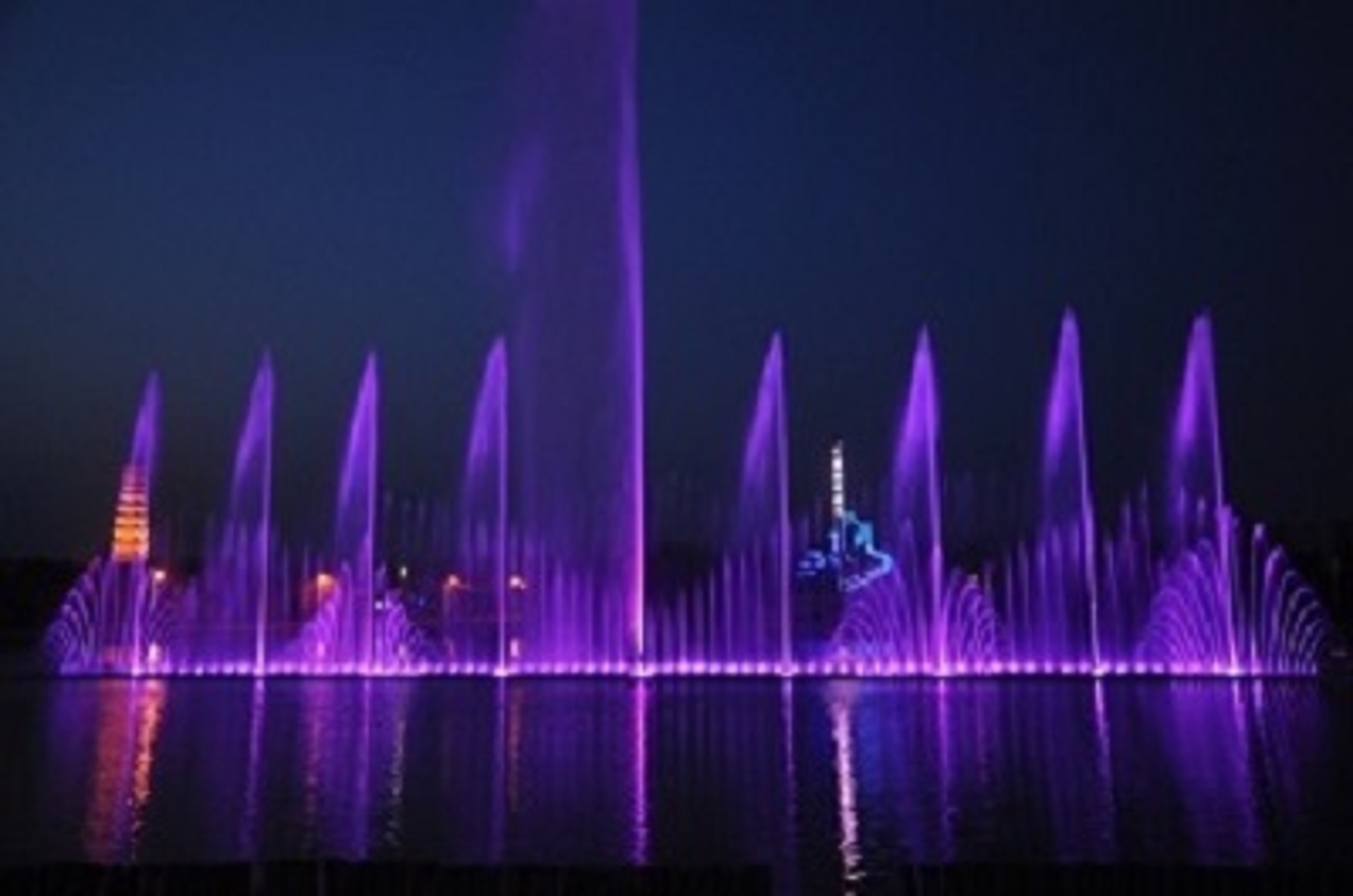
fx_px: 1125
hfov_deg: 62.0
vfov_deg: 43.4
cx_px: 676
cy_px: 448
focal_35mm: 30
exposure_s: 1/5
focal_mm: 20
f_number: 3.8
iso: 500
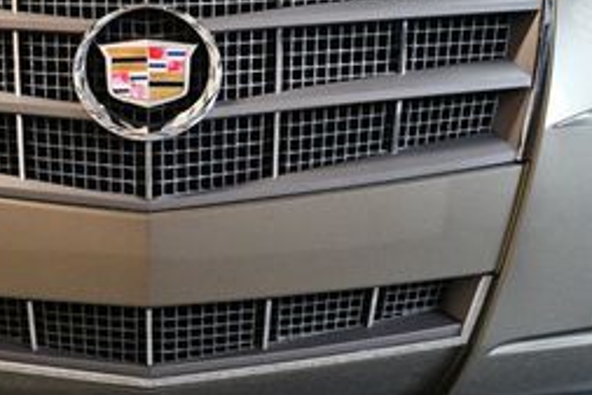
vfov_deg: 14.9
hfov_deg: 22.1
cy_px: 56
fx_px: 1497
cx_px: 124
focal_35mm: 91
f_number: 3.8
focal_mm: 24
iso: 1400
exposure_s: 1/125
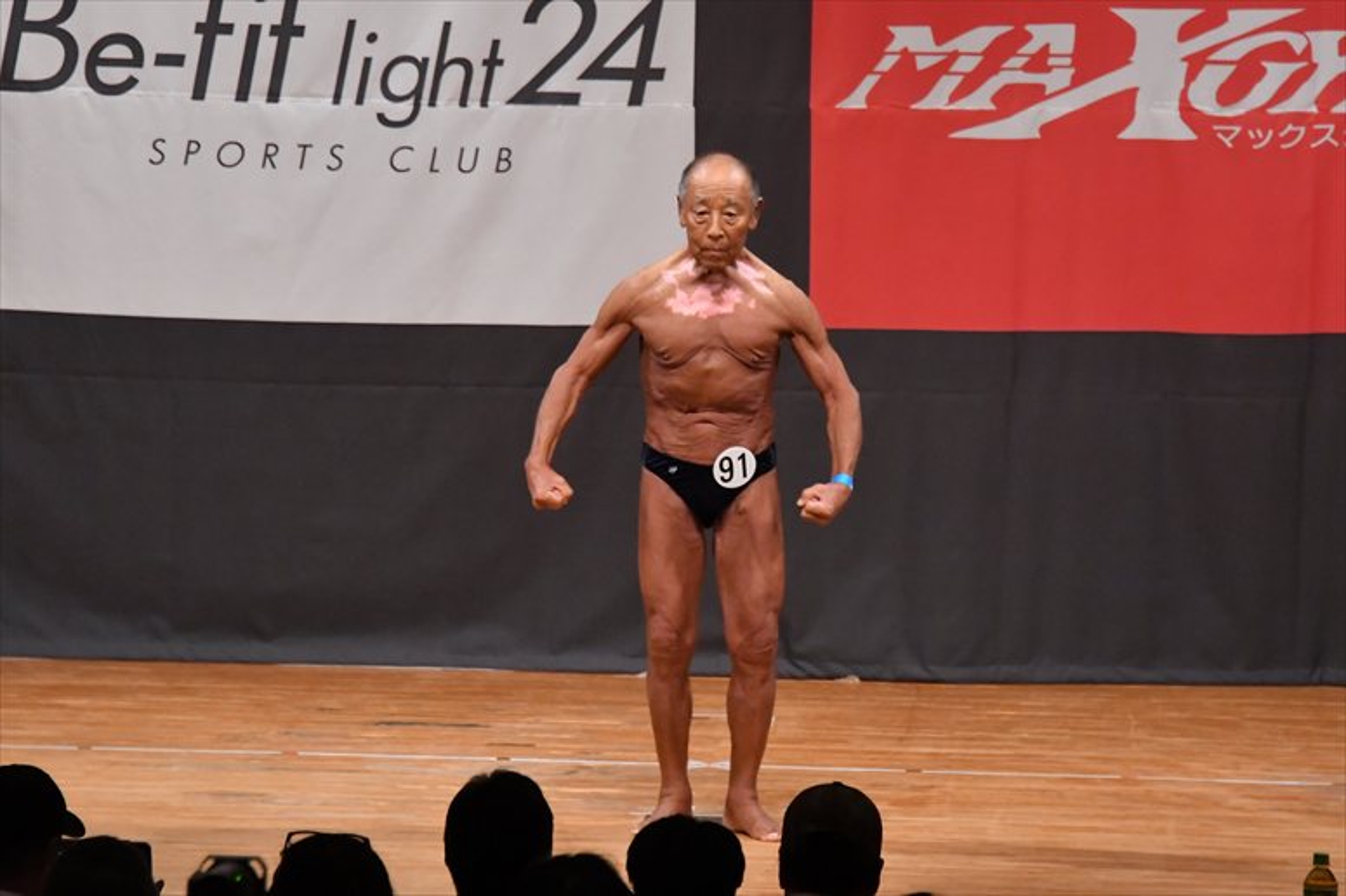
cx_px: 673
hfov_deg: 8.1
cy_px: 448
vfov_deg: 5.4
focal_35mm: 255
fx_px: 9530
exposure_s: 1/400
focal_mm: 170
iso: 6400
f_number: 5.6
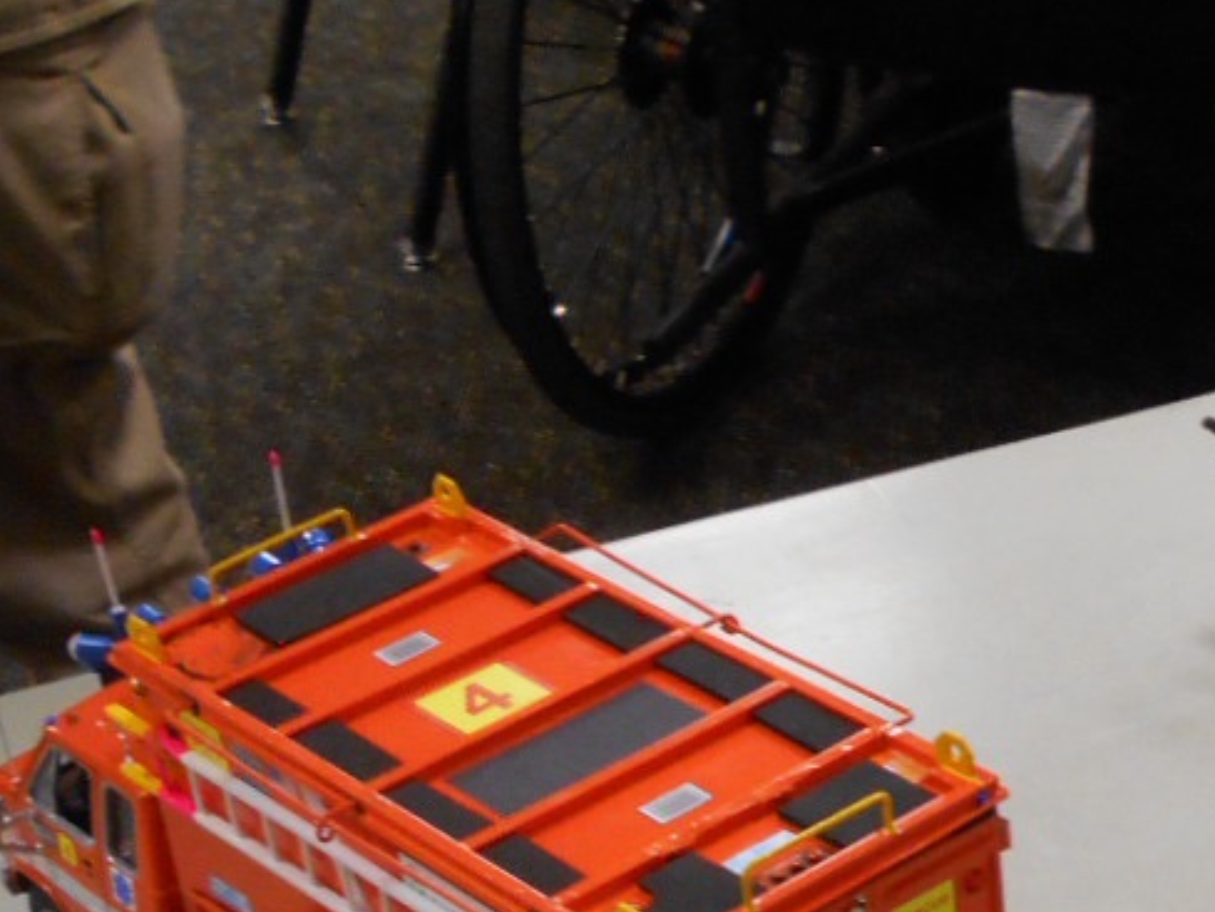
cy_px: 1456
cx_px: 852
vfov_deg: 15.7
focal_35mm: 85
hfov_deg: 22.9
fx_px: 2984
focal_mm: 4.6
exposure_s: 1/30
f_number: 3.2
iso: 250
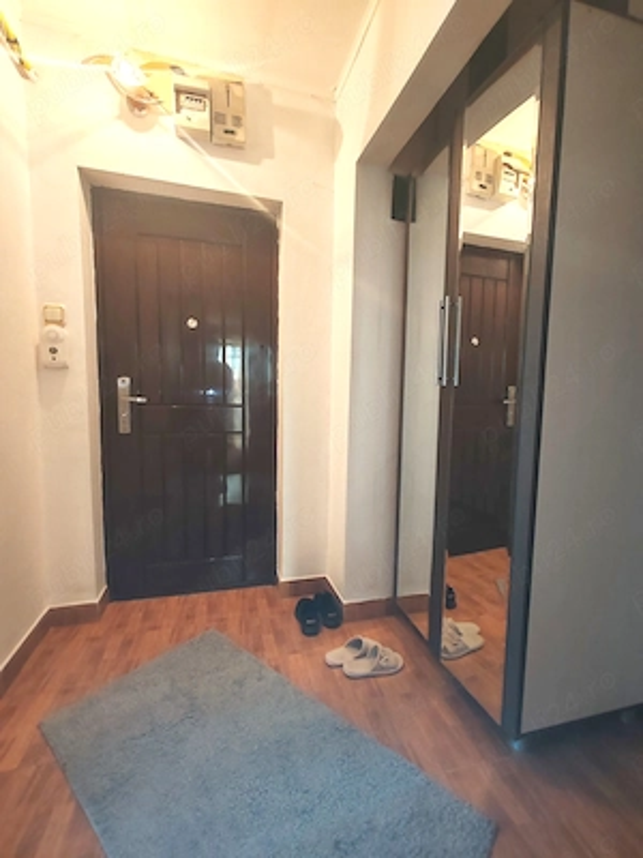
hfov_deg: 78.1
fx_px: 396
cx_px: 322
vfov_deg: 94.5
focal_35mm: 16
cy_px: 429
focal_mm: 1.96
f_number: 2.2
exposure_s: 1/33
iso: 200
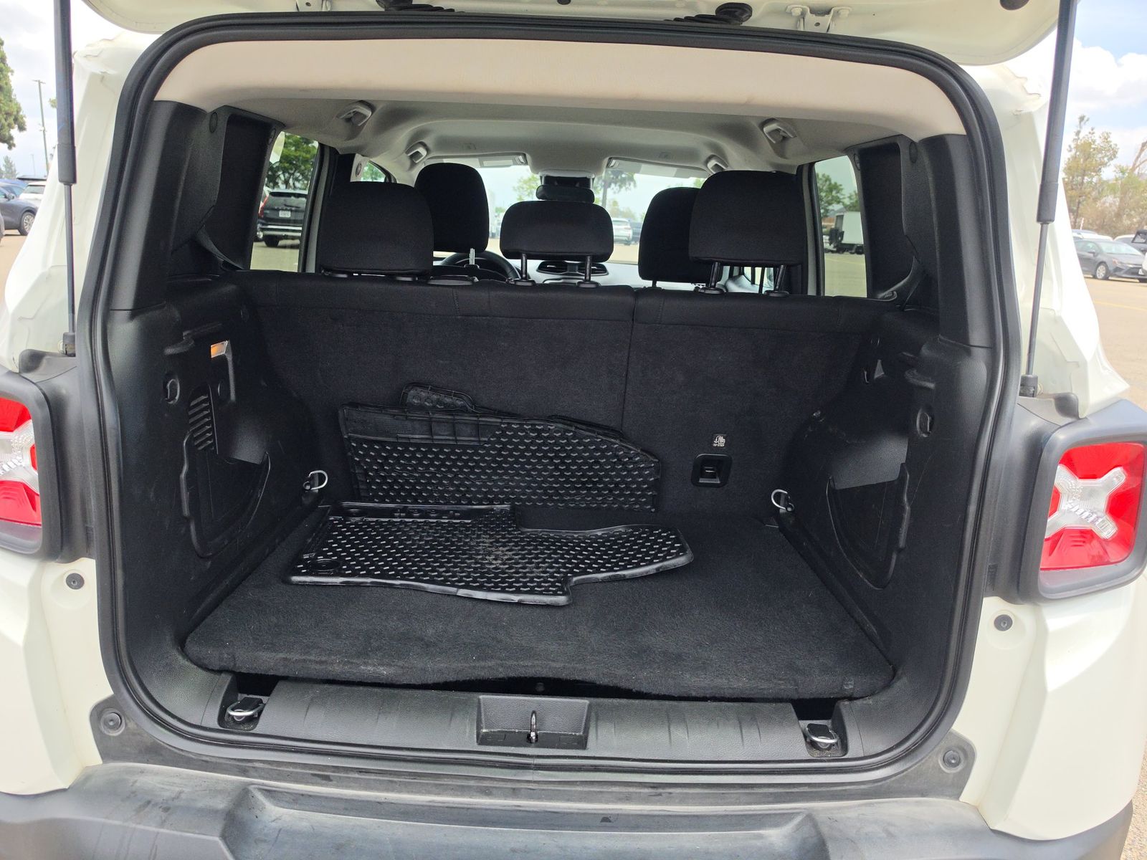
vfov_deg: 58.9
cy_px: 430
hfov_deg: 73.9
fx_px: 762
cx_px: 574
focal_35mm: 23
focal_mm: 6.5
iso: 63
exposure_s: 1/2443
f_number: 1.4
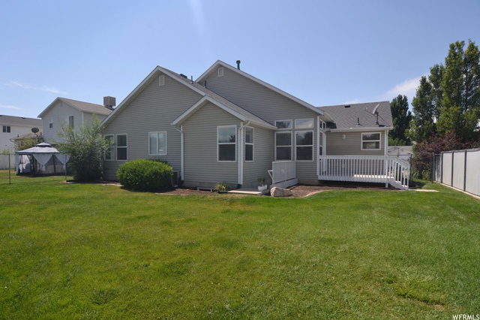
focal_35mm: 18
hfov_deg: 90.0
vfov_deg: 67.3
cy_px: 160
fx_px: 240
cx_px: 240
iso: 100
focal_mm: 12
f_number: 7.1
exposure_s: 1/200
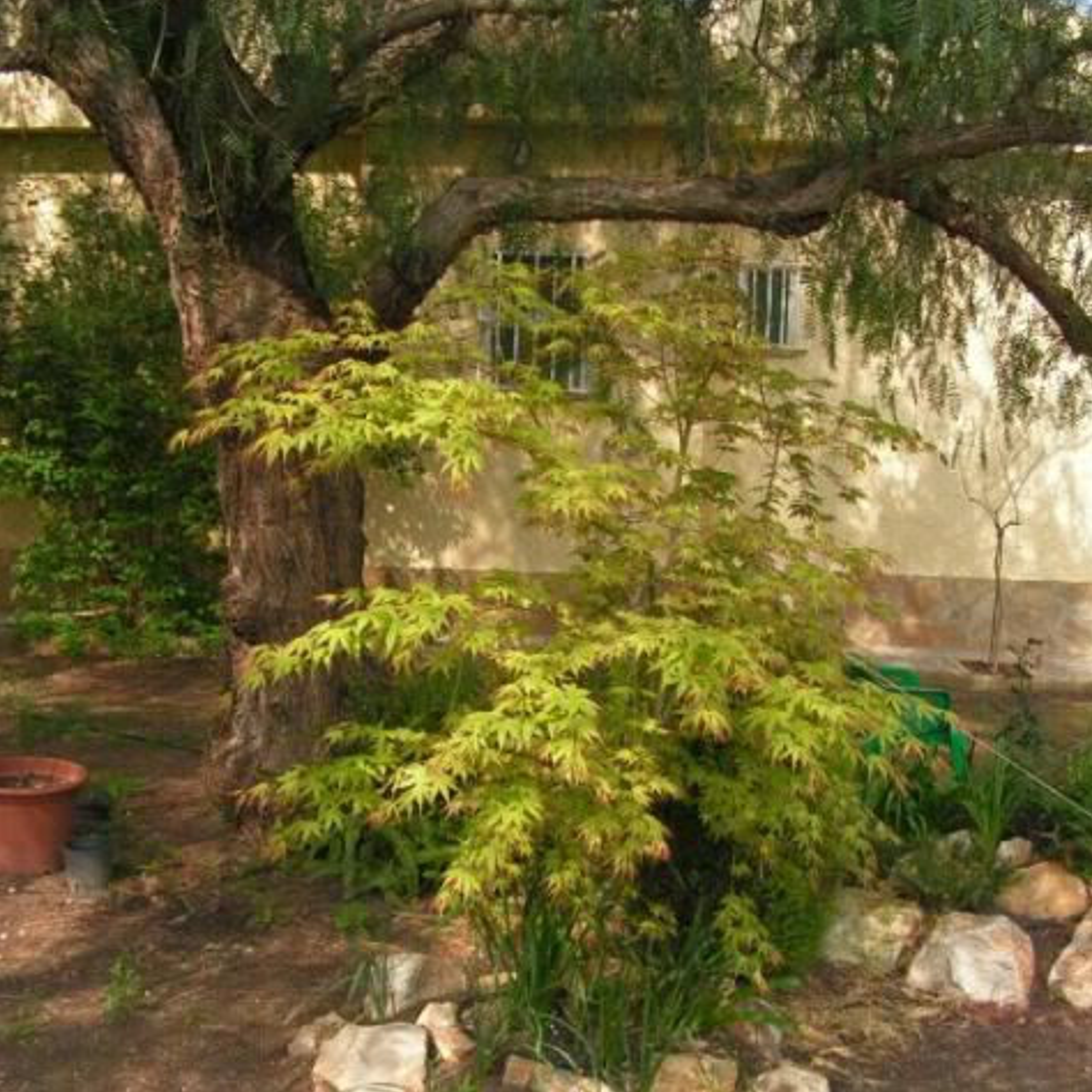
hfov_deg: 39.2
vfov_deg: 39.0
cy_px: 657
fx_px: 1535
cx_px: 551
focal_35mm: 43
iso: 64
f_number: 3.2
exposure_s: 1/400
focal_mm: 6
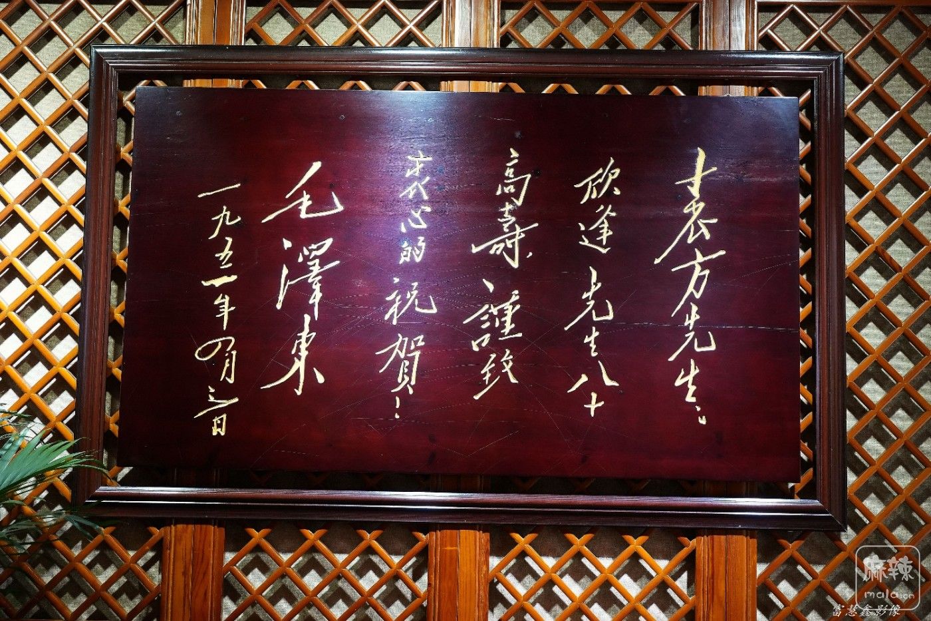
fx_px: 957
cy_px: 310
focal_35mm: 37
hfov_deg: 51.9
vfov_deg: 35.9
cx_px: 466
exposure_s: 1/160
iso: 1600
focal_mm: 37
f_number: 3.5
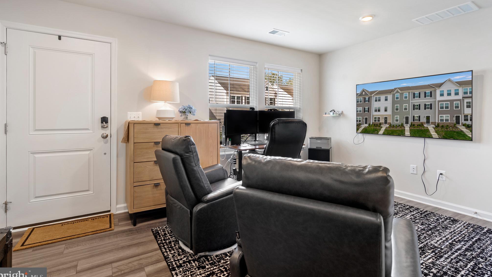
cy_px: 119
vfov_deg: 63.6
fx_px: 222
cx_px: 243
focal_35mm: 17
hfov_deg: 95.9
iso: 640
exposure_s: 1/3
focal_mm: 16
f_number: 8
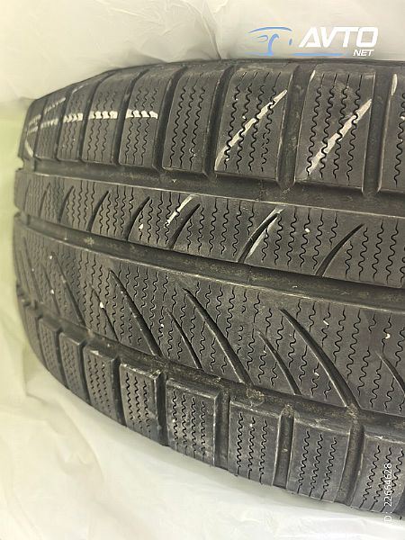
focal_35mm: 27
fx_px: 421
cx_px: 202
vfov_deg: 65.3
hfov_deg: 51.4
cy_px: 270
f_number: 2
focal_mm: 6.98
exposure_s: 1/595
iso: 3200
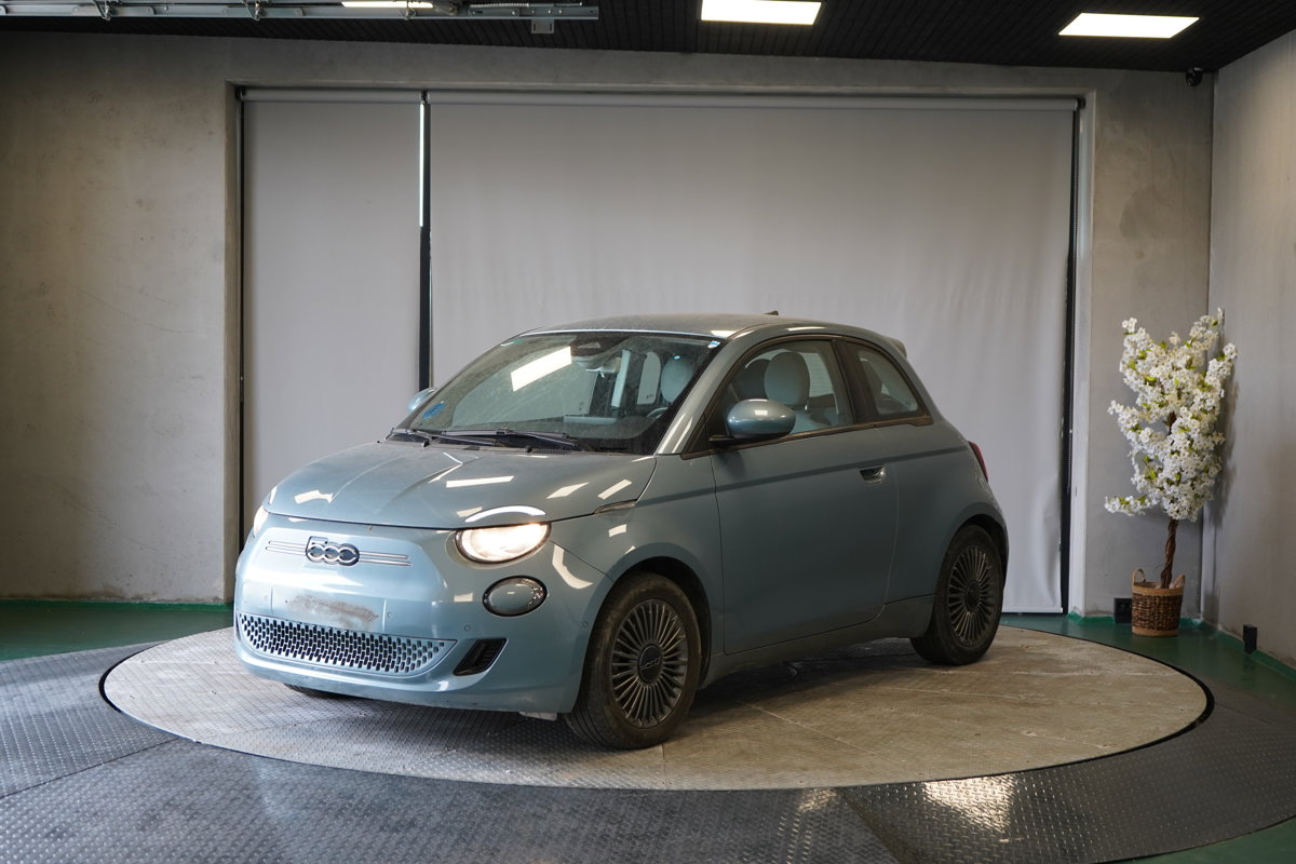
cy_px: 432
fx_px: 1836
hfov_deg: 38.9
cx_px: 648
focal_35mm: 51
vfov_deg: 26.5
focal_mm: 51
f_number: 4.5
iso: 1000
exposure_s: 1/160
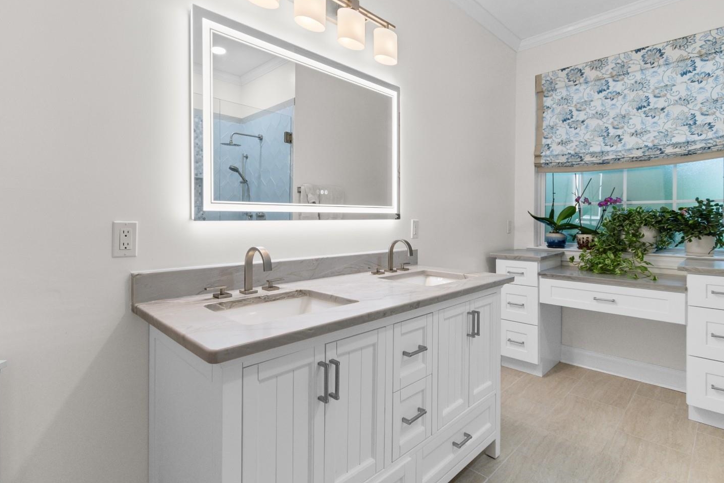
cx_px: 324
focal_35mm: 17
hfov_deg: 92.9
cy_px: 210
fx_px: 342
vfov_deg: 70.1
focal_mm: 10
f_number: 4.5
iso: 100
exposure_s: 1/8
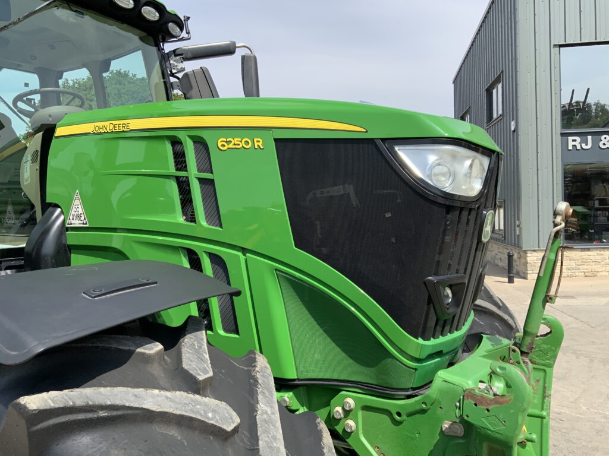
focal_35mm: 29
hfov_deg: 61.7
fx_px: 510
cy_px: 228
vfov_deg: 48.2
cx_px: 304
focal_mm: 3
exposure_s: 1/1342
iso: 16
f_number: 1.8
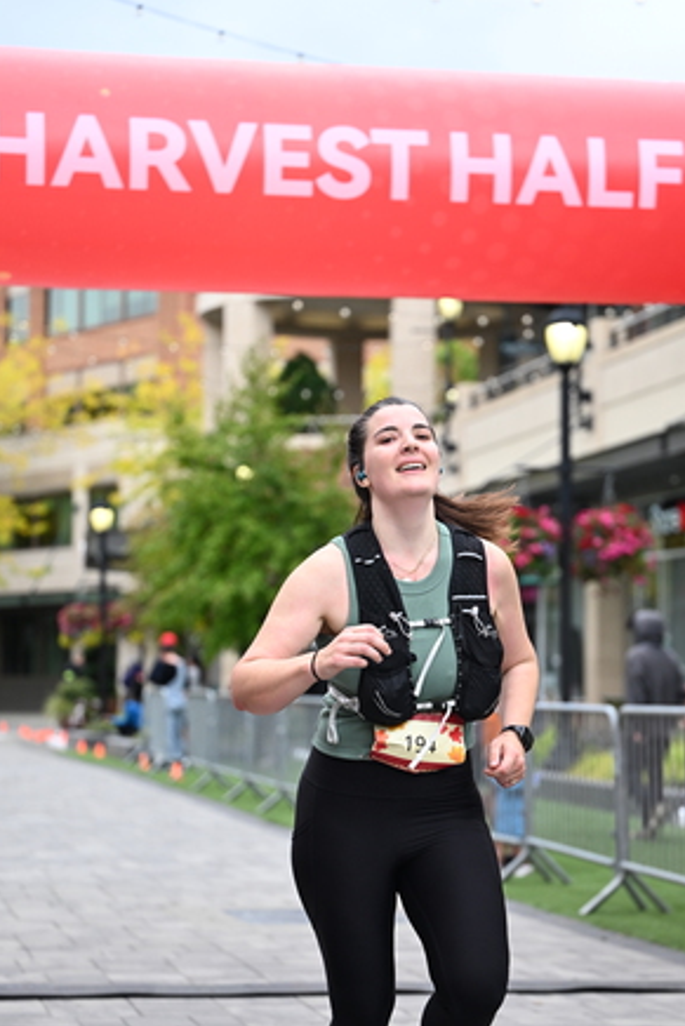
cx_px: 415
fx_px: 2624
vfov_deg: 22.1
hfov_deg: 14.9
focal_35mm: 92
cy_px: 586
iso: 640
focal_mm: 73
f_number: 2.8
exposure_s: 1/2000
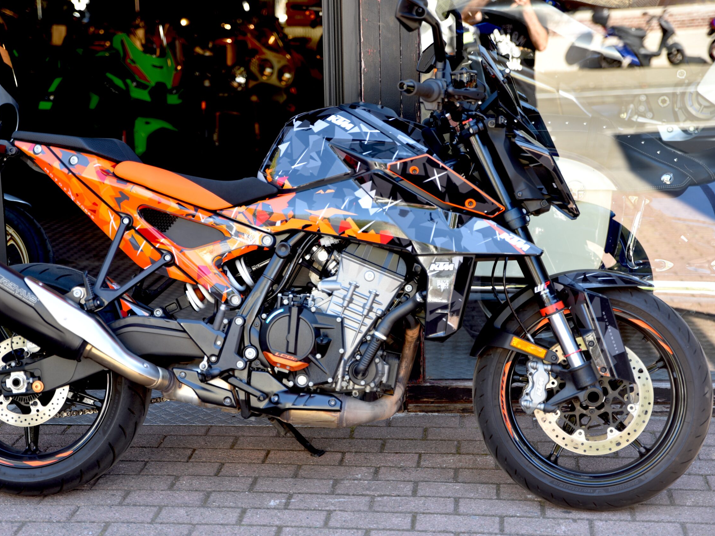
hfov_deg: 28.5
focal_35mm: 68
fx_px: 1405
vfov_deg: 21.6
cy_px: 271
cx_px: 318
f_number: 2.8
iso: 100
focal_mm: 62
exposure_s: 1/60
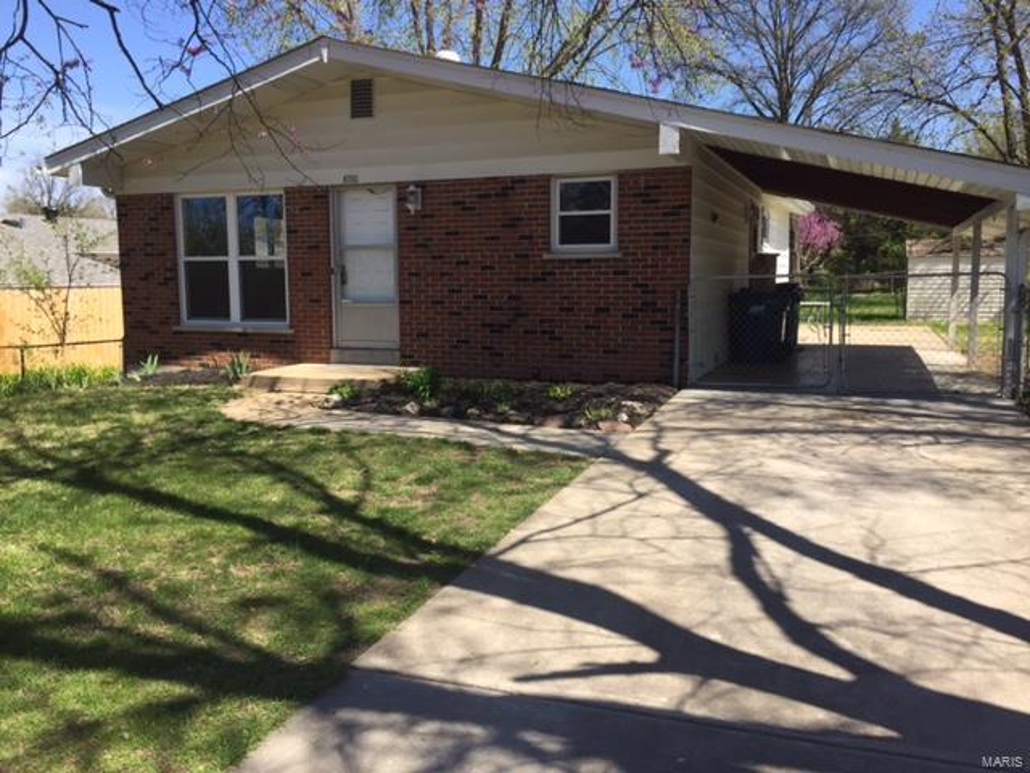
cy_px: 386
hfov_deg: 61.7
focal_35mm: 29
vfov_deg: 48.2
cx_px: 515
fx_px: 863
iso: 32
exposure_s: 1/1130
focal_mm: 4.15
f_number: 2.2
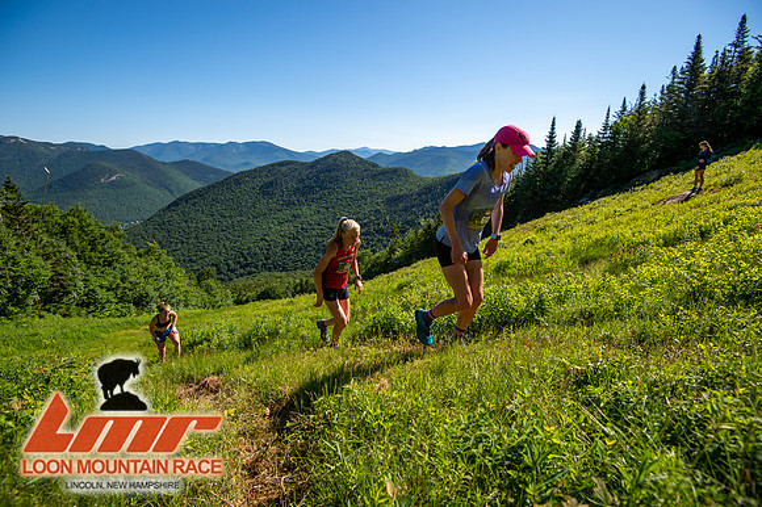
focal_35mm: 16
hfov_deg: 96.8
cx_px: 381
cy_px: 254
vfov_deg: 73.7
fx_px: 338
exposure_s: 1/640
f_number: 5
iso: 100
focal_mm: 16
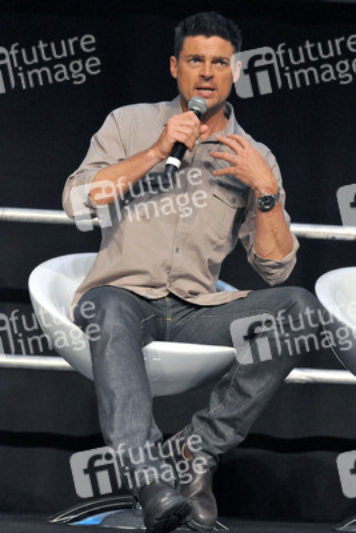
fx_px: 1556
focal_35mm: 105
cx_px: 178
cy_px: 266
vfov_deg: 19.4
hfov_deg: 13.1
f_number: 5.6
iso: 2000
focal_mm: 70
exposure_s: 1/125
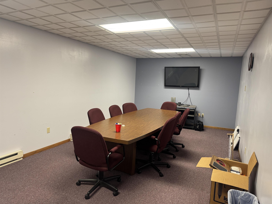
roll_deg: -4.0
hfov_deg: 71.6
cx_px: 136
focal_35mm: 24
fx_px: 189
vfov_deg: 56.8
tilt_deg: -8.5
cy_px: 102
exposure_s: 1/60
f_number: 1.78
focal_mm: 6.76
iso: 160
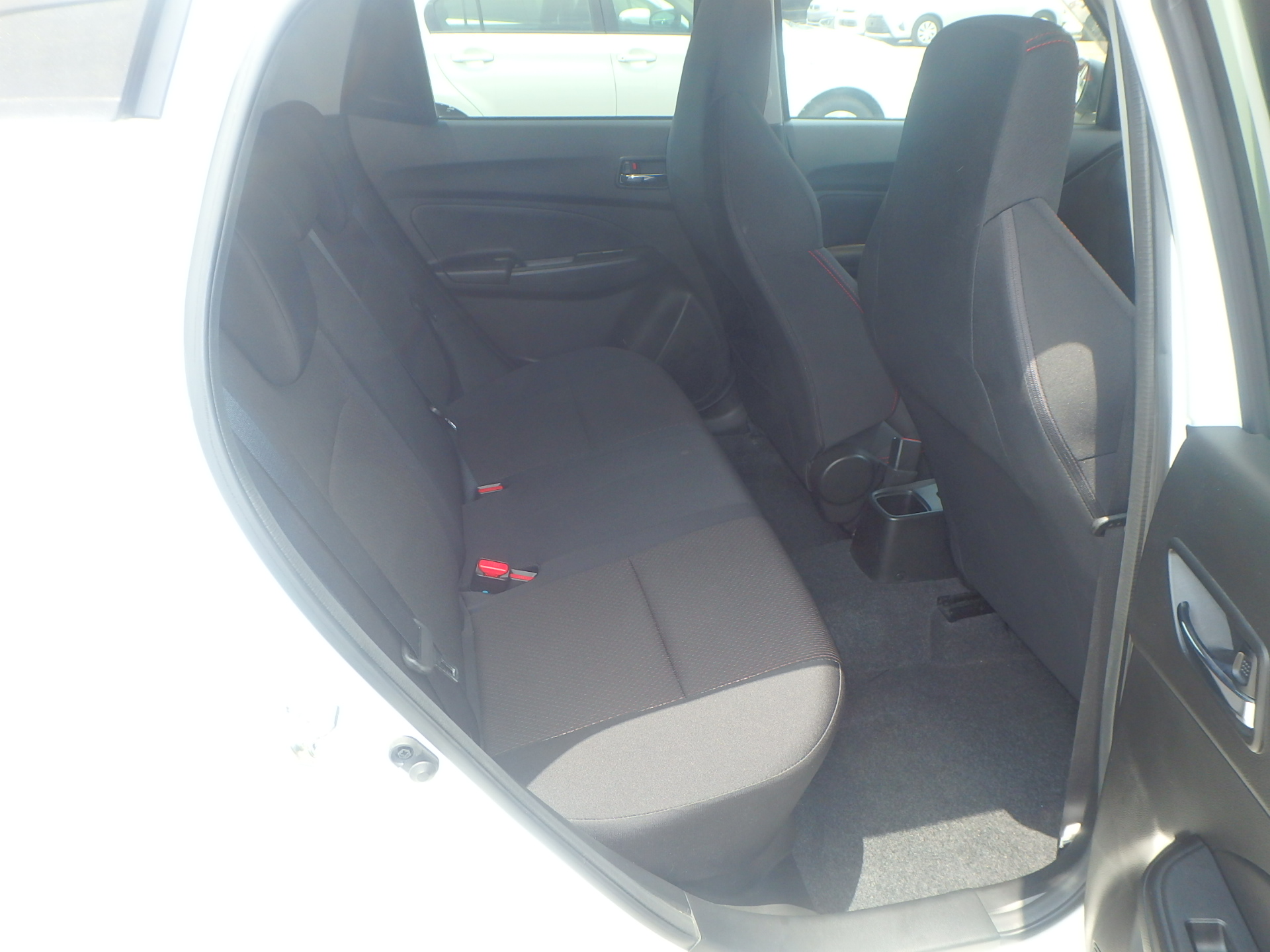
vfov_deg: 54.9
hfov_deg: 69.4
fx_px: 917
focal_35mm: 25
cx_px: 635
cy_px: 476
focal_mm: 4.5
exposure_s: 1/125
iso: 125
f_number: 4.1
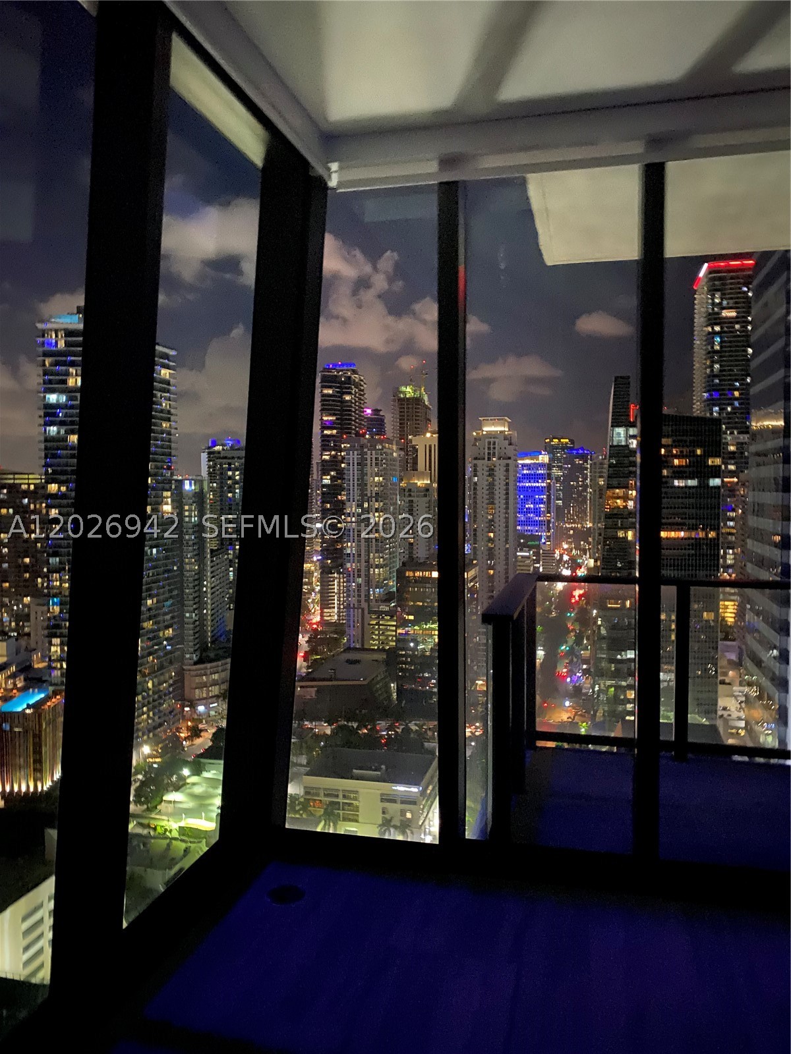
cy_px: 527
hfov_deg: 53.1
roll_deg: -1.6
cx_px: 396
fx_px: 792
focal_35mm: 26
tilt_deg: -4.2
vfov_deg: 67.3
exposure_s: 1/4
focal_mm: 4.25
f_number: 1.8
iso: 1000
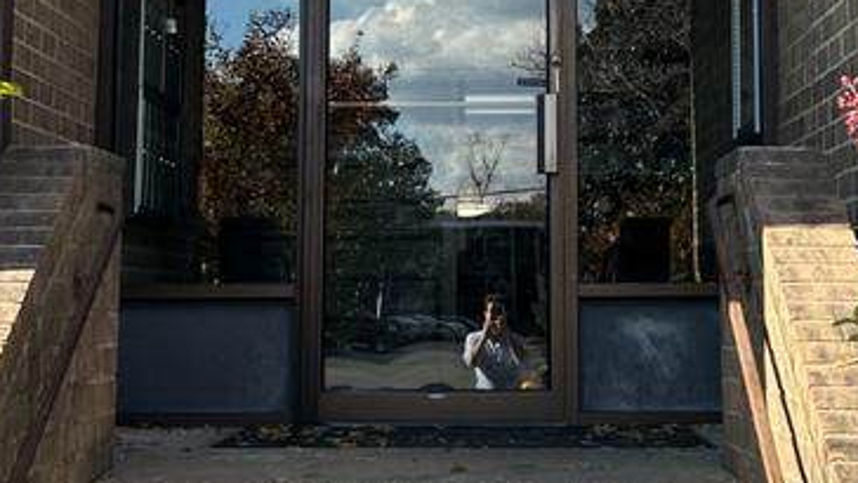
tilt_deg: +6.3
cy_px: 75
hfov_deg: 25.3
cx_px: 481
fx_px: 1912
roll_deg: -1.2
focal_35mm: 84
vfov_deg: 14.3
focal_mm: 5.7
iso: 50
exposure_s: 1/738
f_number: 1.5
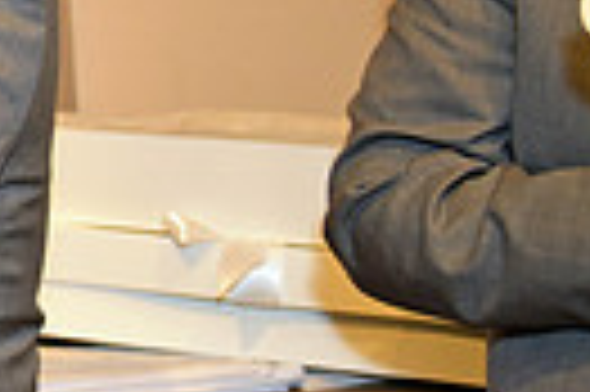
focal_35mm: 142
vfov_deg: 9.6
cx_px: -567
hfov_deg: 12.8
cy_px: 38
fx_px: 2324
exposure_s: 1/125
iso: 2000
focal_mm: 32
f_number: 2.8
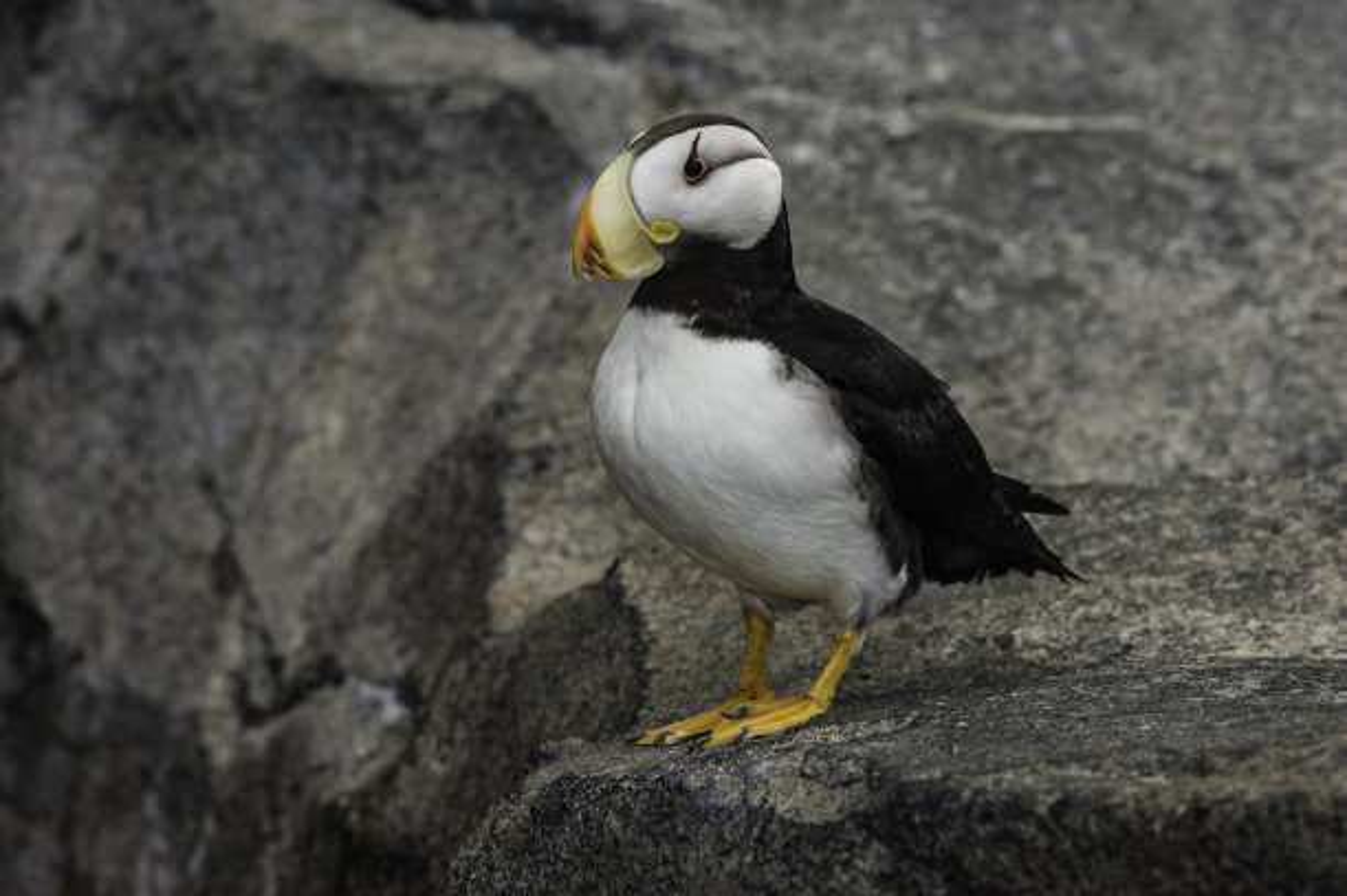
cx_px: 674
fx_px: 5982
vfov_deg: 8.6
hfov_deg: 12.8
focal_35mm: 160
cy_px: 448
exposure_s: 1/125
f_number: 8
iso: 1600
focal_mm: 160
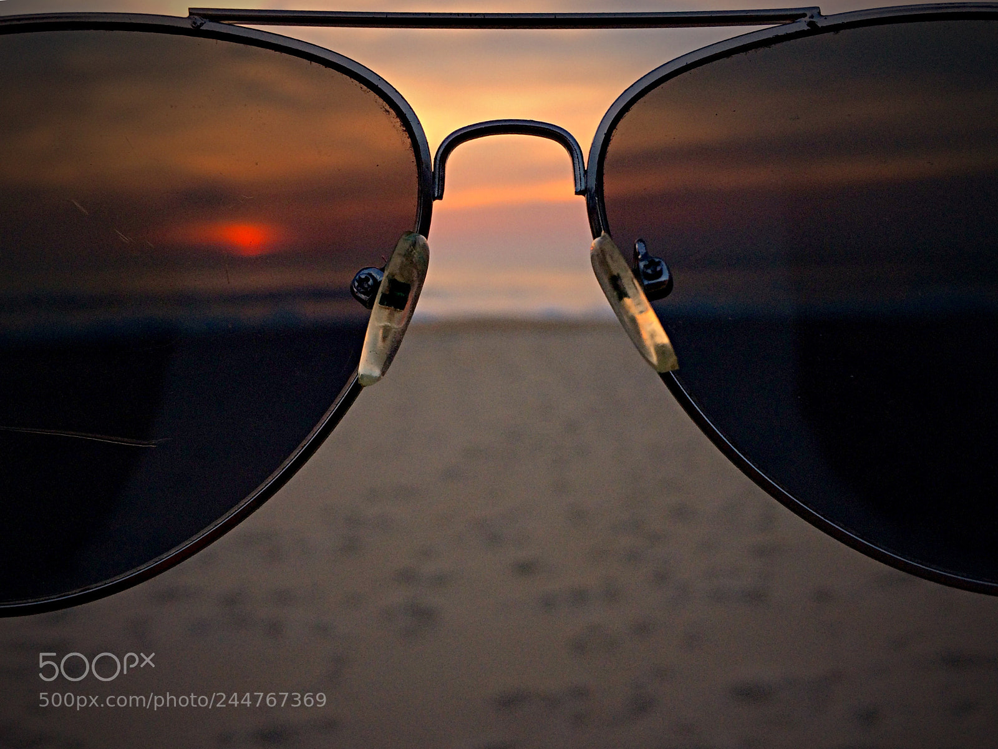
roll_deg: +0.0
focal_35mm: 29
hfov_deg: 61.7
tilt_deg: -7.7
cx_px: 499
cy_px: 374
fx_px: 836
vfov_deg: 48.2
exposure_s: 1/193
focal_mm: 4.15
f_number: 2.2
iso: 32
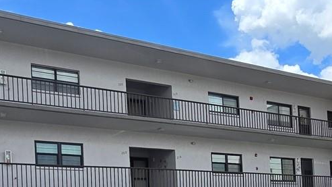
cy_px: 226
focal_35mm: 46
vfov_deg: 23.6
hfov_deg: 44.5
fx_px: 405
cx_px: 182
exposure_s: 1/2510
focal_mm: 2.2
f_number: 2.2
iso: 50
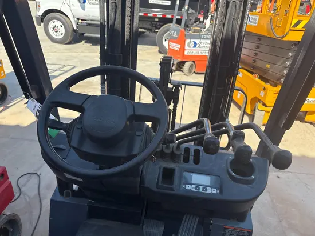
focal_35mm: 26
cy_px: 118
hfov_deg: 67.3
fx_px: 237
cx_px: 158
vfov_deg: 53.1
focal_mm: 5.96
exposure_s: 1/1239
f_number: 1.6
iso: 50
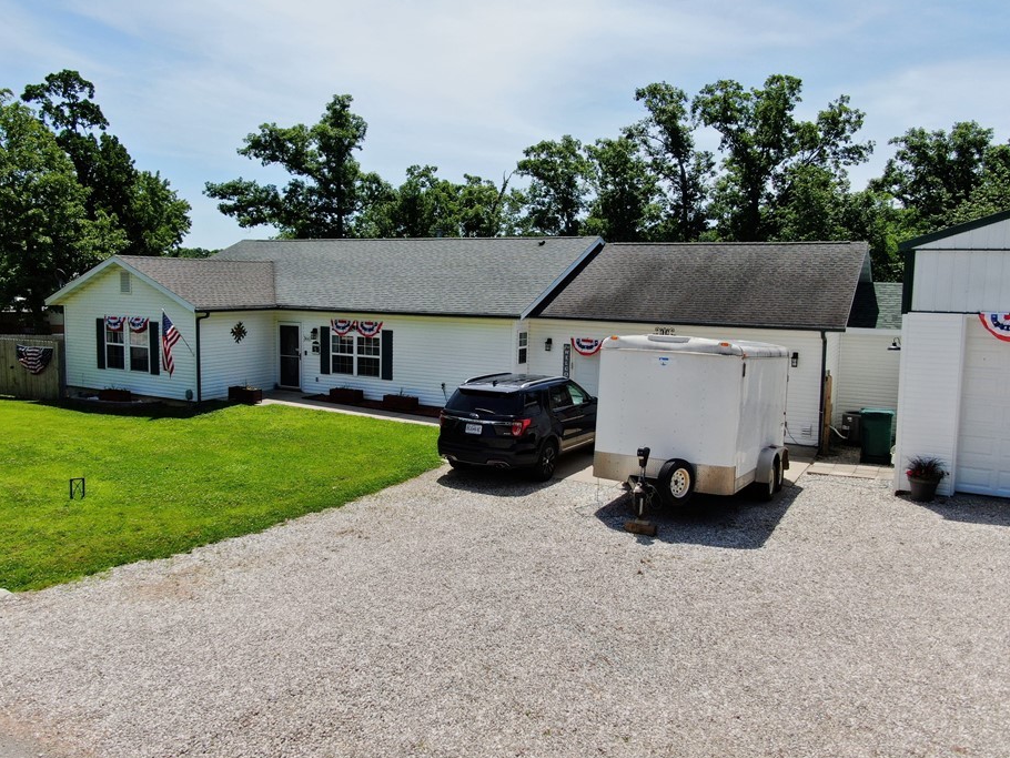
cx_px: 477
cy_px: 364
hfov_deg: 65.3
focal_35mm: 27
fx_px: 788
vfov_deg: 51.4
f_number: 2.8
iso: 100
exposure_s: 1/1600
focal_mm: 4.39
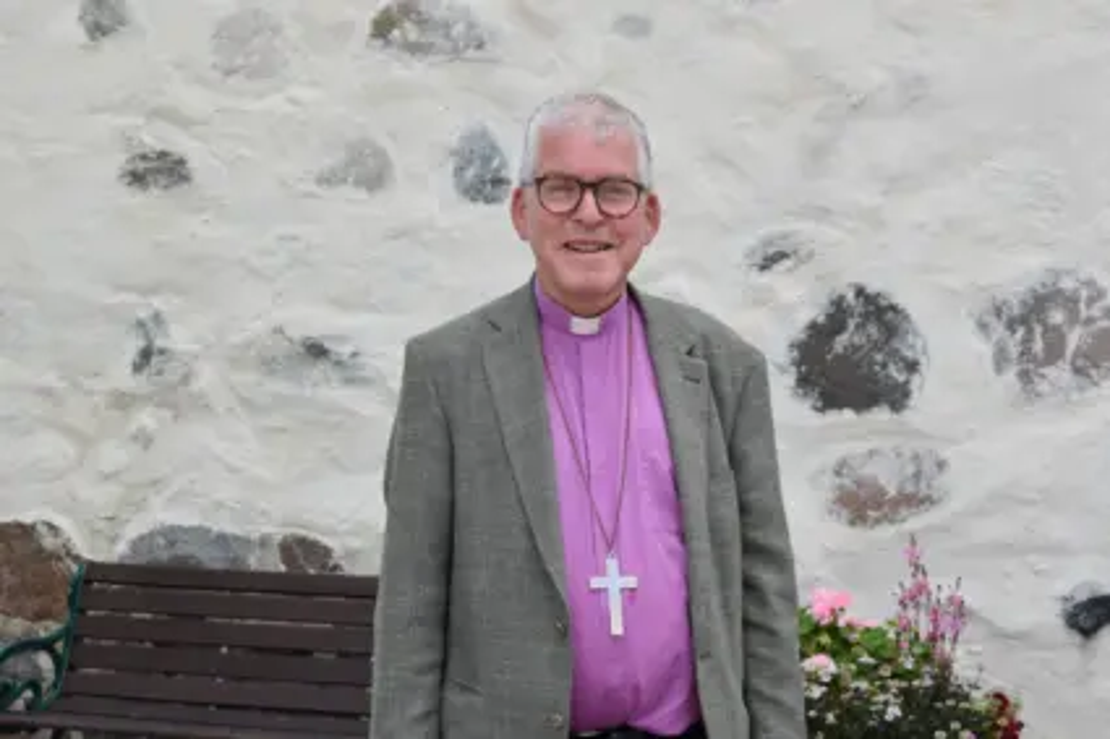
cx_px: 555
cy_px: 370
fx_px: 1757
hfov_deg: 35.1
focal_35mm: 57
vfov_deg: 23.8
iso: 100
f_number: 8
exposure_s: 1/80
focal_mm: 38
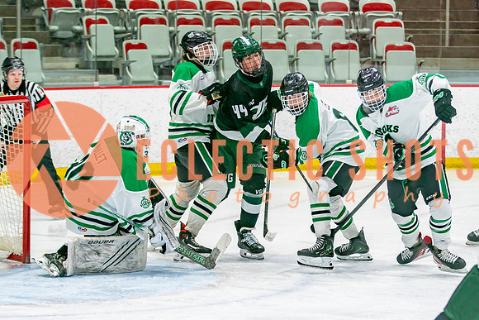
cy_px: 238
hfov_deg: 11.6
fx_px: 2364
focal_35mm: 178
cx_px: 264
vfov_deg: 7.7
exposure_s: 1/640
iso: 500
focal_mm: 95
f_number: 3.2
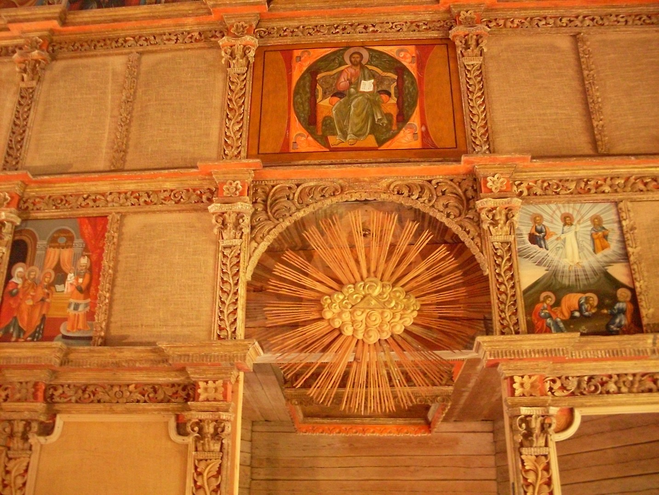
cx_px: 330
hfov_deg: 49.0
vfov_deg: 37.7
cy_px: 248
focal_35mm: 38
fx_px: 723
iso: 400
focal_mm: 6.3
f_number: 2.8
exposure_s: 1/8
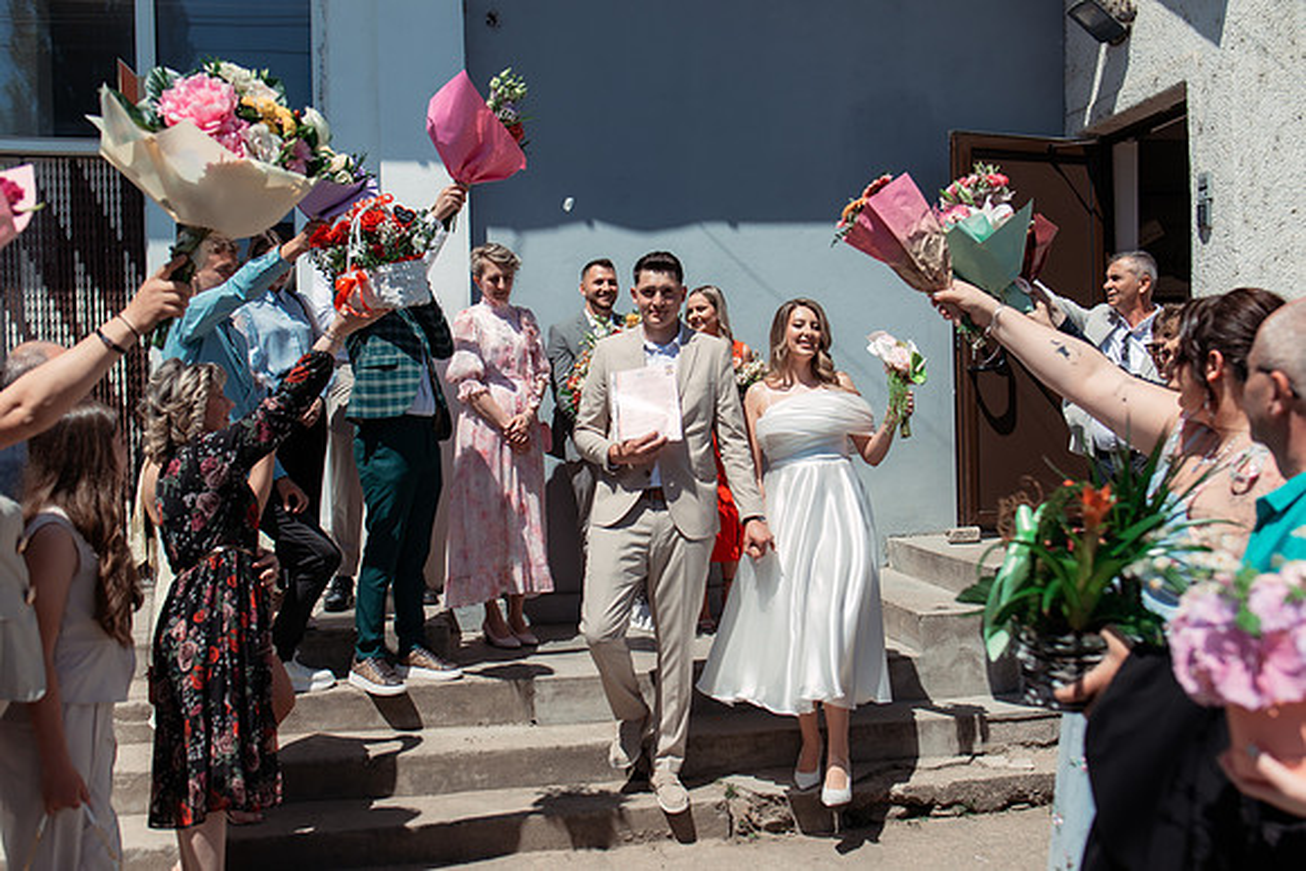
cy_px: 436
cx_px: 653
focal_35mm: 35
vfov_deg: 37.9
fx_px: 1270
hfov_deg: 54.4
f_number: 3.5
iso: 125
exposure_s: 1/2000
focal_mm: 35
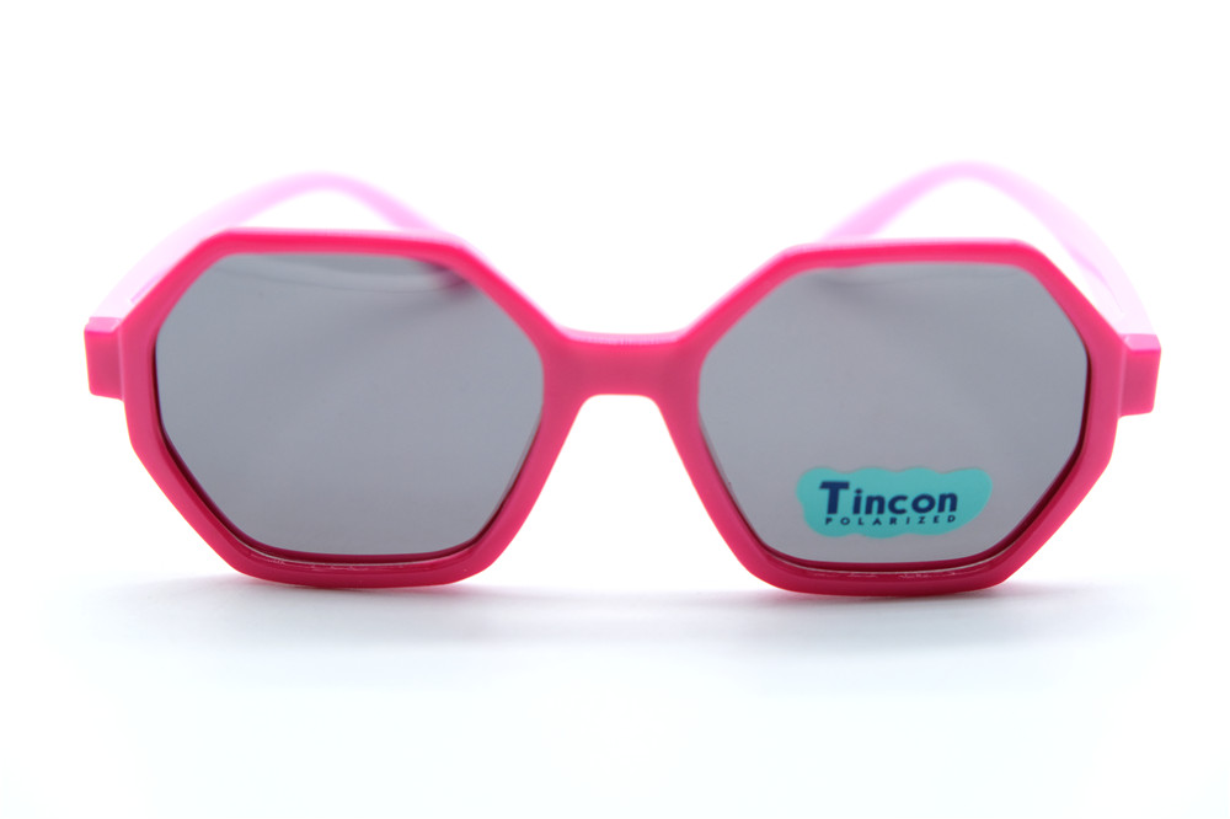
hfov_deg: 25.7
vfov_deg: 17.3
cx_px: 615
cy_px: 410
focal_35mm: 79
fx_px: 2698
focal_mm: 52.7
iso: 640
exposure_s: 1/1000
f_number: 4
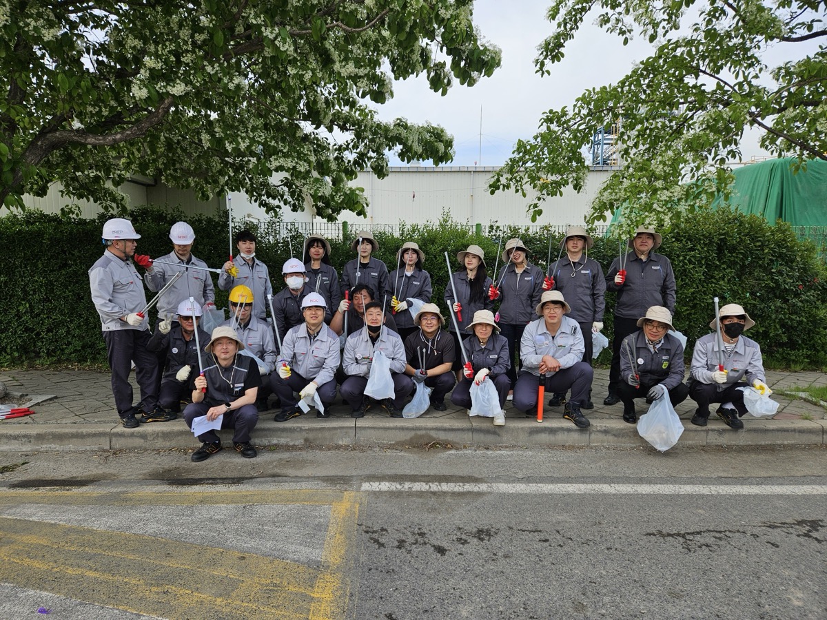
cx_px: 414
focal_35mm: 23
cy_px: 310
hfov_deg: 73.9
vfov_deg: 58.9
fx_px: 549
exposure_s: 1/907
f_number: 1.8
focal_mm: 5.4
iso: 25
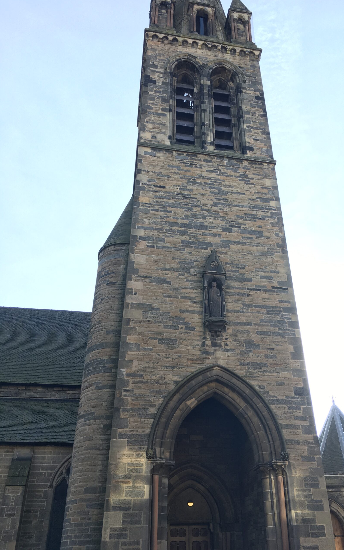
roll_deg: +1.3
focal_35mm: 31
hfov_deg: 40.4
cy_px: 275
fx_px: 465
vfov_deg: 61.2
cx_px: 207
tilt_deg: +33.3
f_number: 2.2
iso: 25
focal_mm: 4.15
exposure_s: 1/285
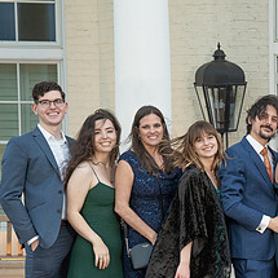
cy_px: 218
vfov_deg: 14.3
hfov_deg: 13.9
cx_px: 356
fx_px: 1099
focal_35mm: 121
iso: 2000
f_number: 4
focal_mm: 50
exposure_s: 1/200
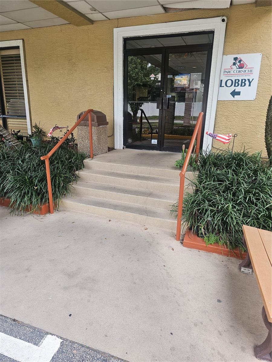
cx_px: 136
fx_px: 241
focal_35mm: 23
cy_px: 181
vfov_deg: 73.9
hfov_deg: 58.9
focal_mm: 6.3
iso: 40
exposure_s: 1/180
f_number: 1.7
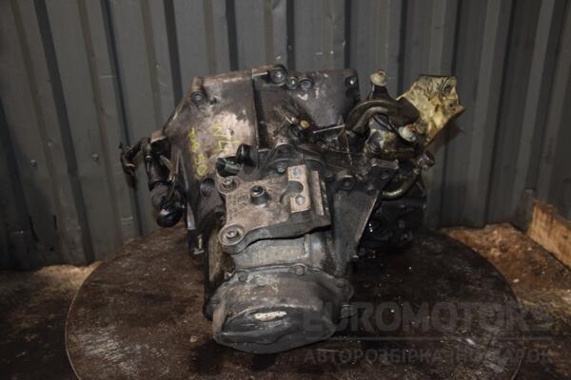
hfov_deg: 51.3
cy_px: 190
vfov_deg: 35.5
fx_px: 595
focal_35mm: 38
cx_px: 286
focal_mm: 25
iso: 800
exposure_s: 1/60
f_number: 5
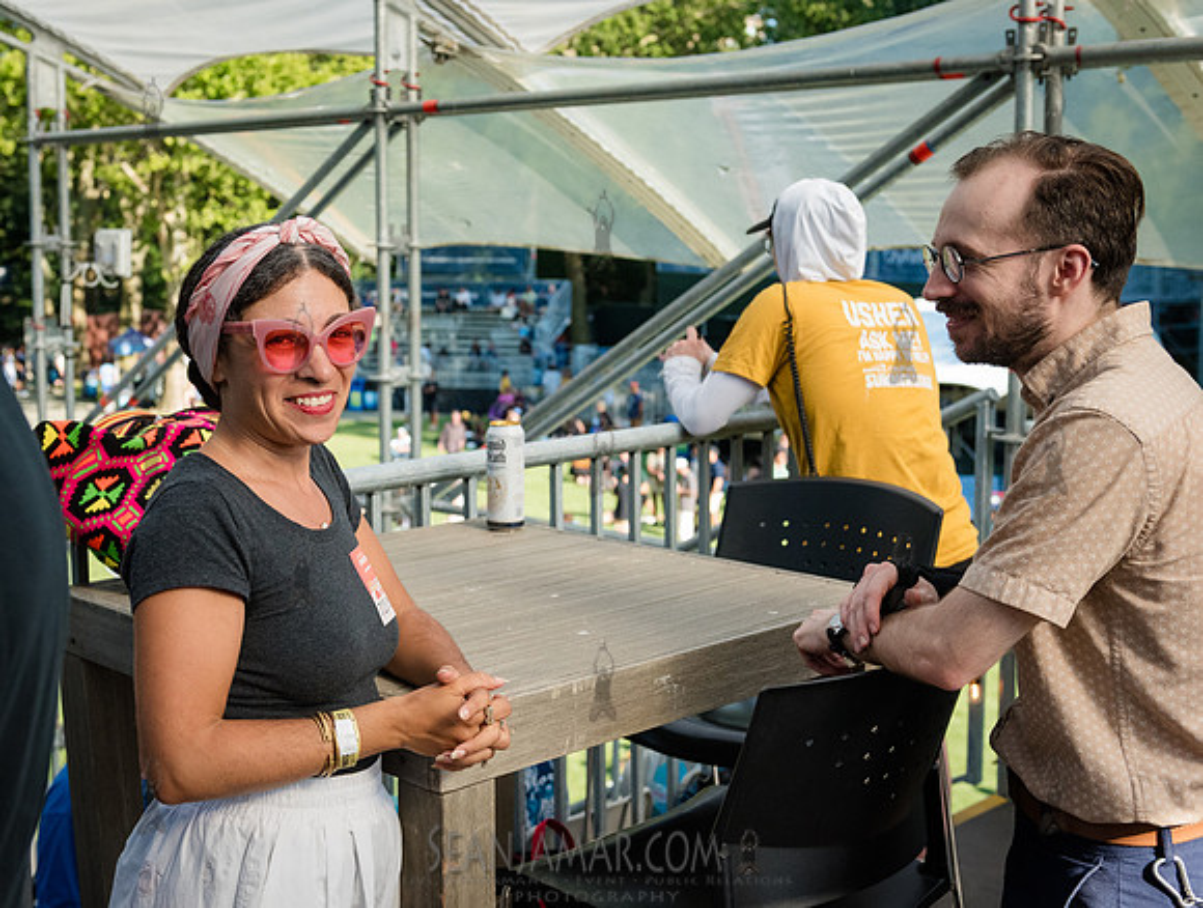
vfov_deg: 30.8
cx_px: 444
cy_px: 422
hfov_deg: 39.8
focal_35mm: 47
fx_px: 1649
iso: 2000
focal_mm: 38
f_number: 4.5
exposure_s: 1/3200
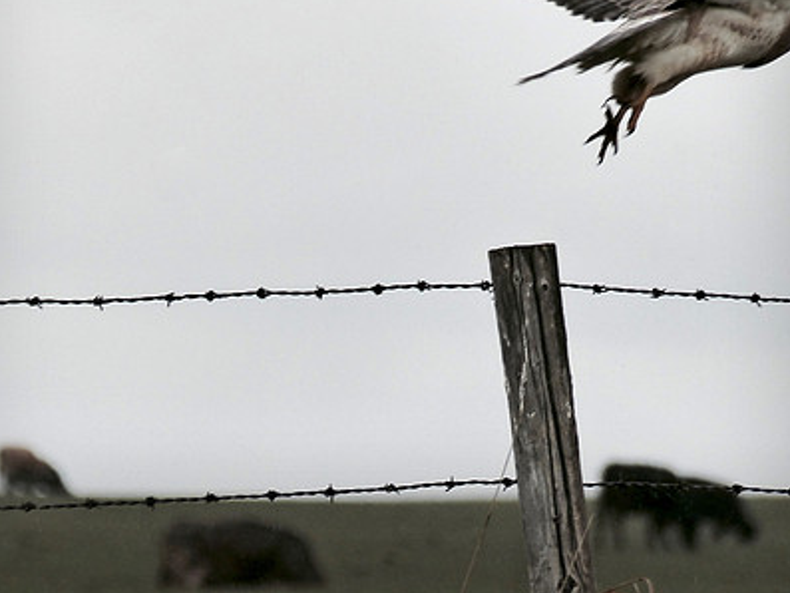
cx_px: 380
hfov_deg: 2.3
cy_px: 182
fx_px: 19884
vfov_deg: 1.7
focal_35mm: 871
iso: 160
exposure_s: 1/640
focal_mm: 107.3
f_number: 4
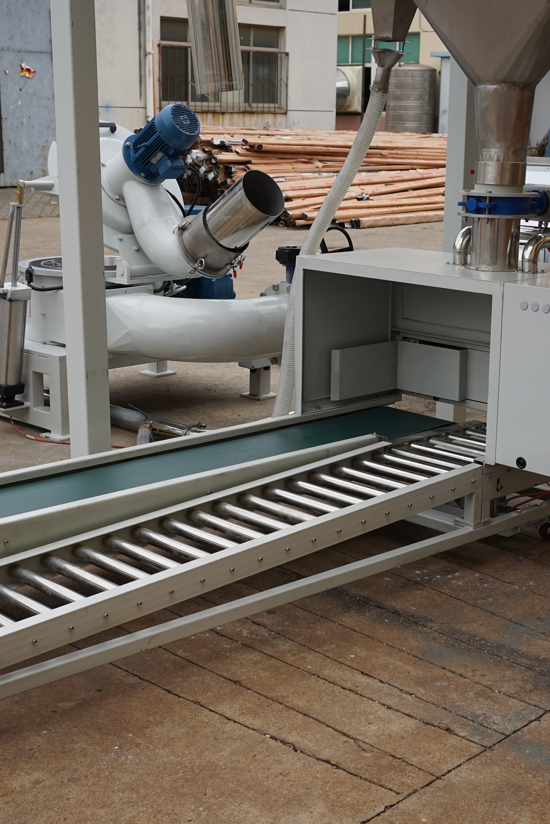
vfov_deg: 37.5
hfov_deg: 25.5
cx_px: 289
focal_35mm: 53
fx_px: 1214
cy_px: 413
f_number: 6.3
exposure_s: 1/320
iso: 100
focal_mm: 35
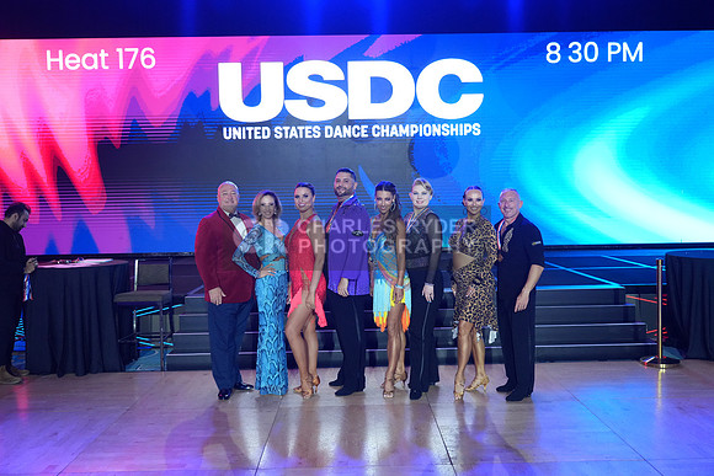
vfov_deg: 42.3
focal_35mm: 31
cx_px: 357
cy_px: 238
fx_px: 615
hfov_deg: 60.3
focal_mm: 31
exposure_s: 1/640
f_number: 4
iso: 3200
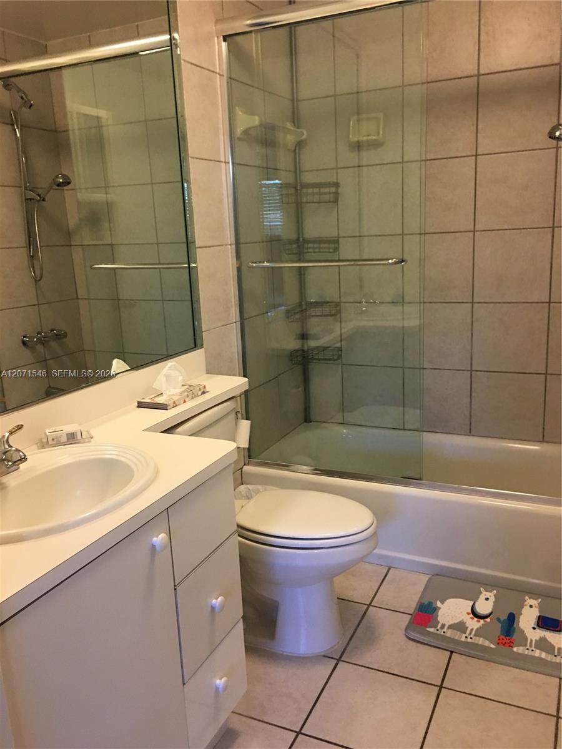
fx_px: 628
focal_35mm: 29
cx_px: 281
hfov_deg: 48.2
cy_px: 374
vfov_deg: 61.7
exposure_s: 1/15
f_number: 2.2
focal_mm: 4.15
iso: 80
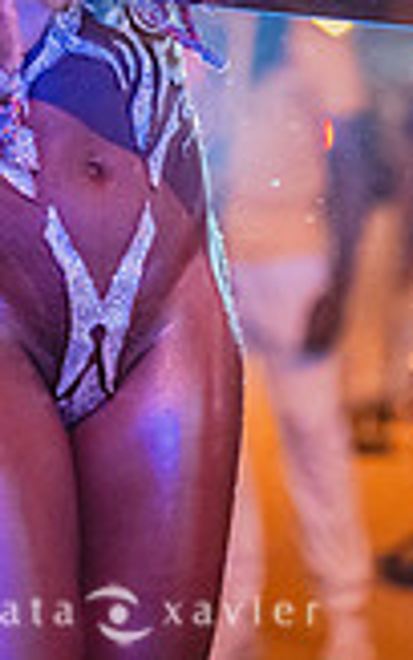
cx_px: 109
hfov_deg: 9.3
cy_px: -227
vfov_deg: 14.2
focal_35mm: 141
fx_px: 2537
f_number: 1.2
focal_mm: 50
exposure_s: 1/250
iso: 6400
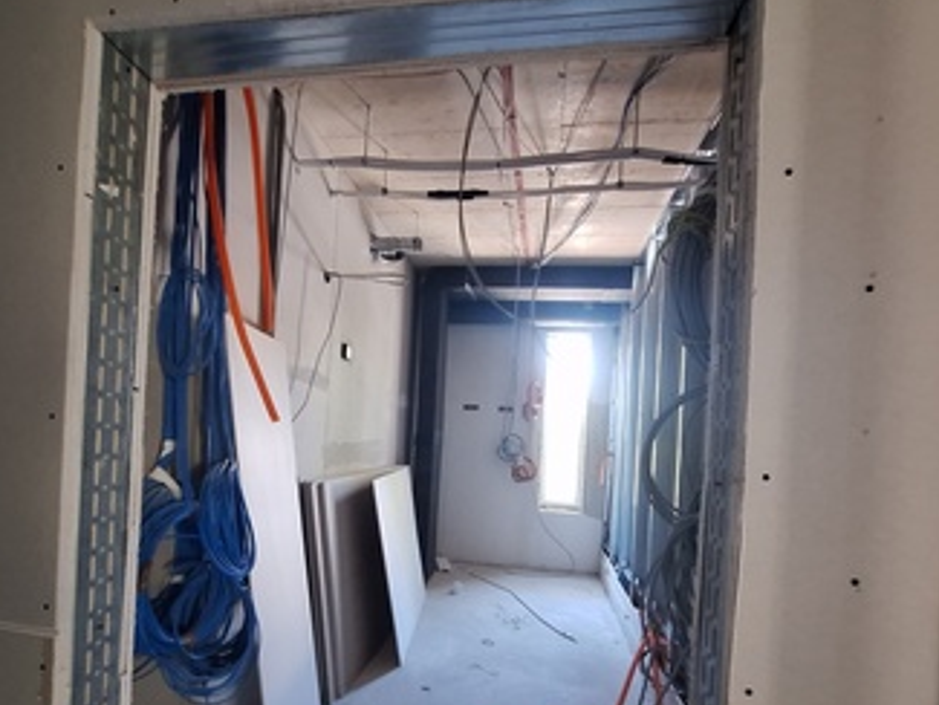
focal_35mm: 18
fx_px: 488
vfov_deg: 70.3
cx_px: 456
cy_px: 448
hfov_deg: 87.7
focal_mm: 1.74
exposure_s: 1/20
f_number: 2.2
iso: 500
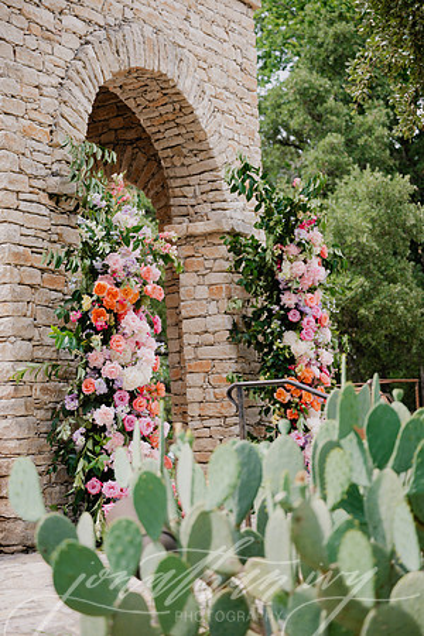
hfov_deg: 20.6
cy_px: 318
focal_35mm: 66
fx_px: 1166
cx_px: 212
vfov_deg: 30.5
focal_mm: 66
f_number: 2.8
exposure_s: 1/640
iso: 72
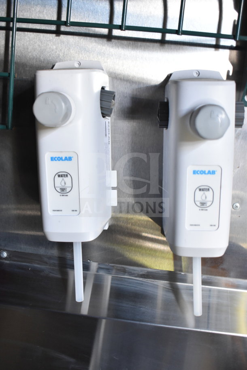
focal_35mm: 36
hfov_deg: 36.9
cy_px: 185
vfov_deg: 53.1
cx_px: 124
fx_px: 370
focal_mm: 24
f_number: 4
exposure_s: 1/40
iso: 1250
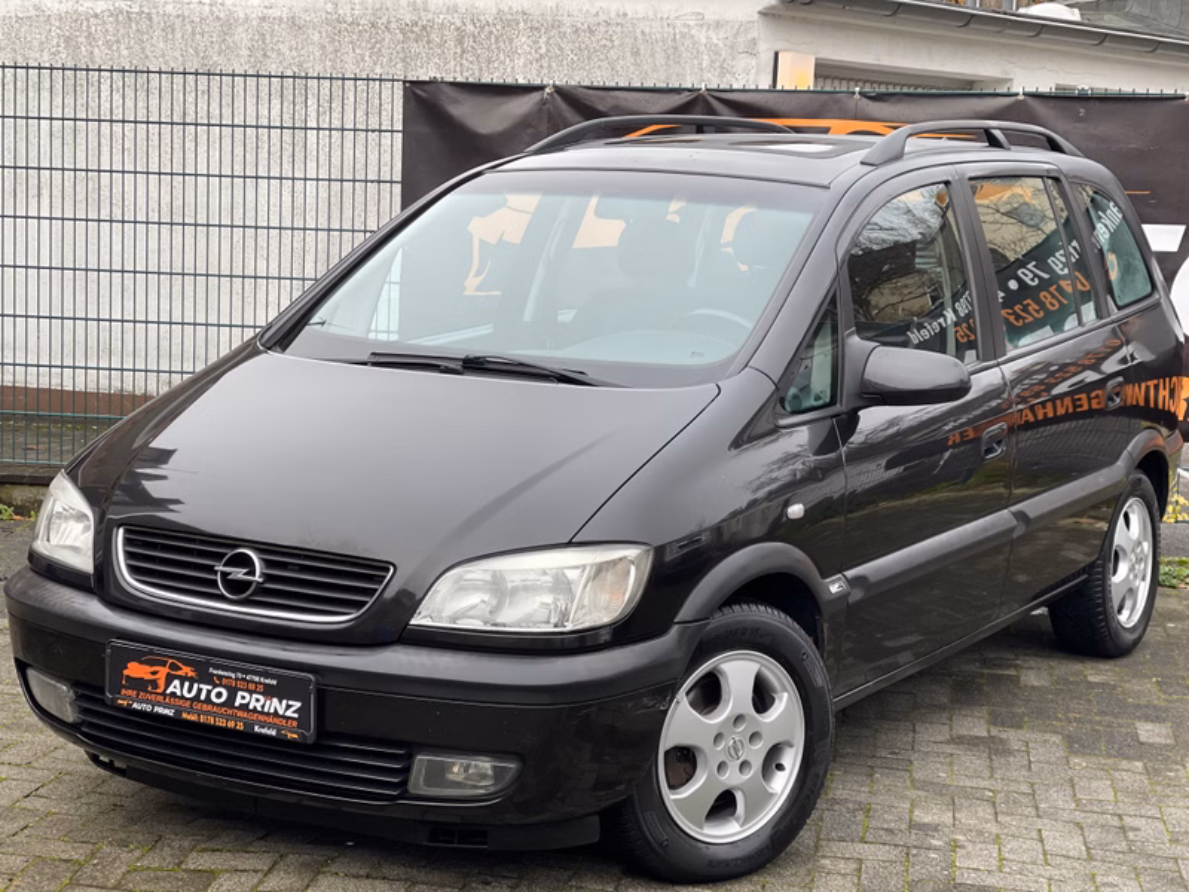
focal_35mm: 64
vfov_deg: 22.9
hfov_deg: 30.3
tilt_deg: -6.9
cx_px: 594
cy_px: 446
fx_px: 2198
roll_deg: -2.0
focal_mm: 7.5
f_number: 2.2
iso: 64
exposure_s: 1/121
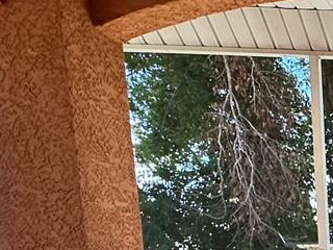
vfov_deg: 18.0
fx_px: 673
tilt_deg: -9.3
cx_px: 592
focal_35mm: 70
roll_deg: +0.6
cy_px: 409
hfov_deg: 20.3
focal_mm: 2.22
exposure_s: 1/172
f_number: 2.2
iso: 40
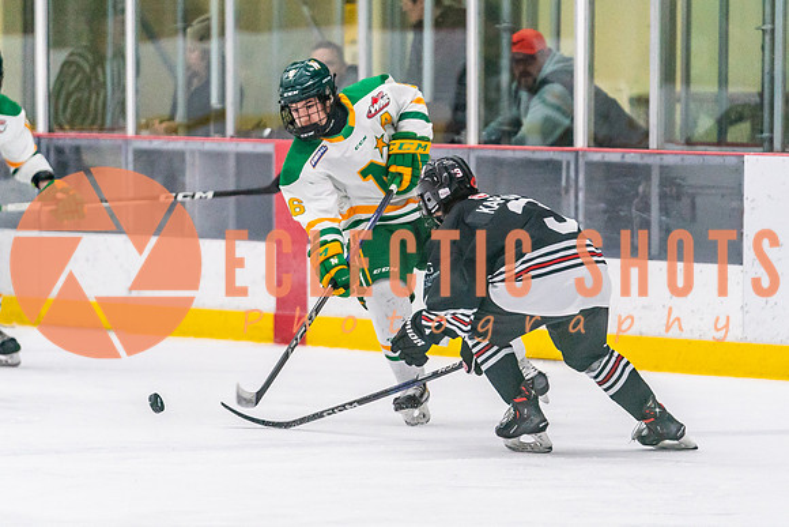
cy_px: 212
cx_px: 425
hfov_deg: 6.3
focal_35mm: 327
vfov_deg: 4.2
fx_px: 7170
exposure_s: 1/1250
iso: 3200
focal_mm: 200
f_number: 2.8
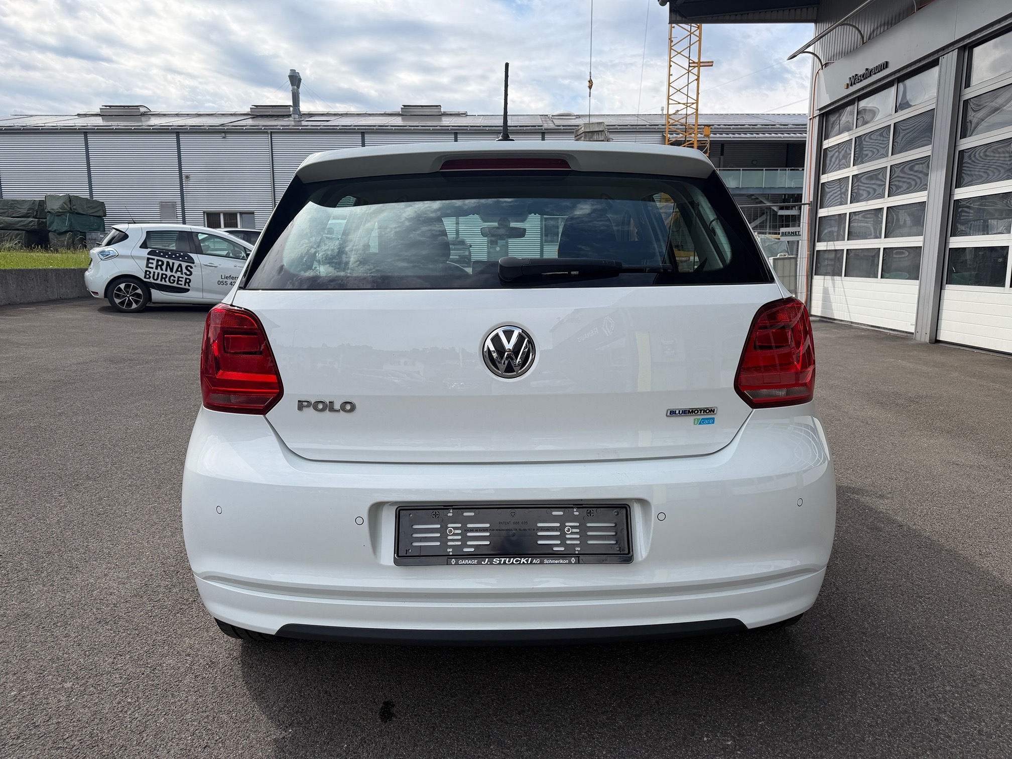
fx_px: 702
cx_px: 506
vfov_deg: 56.8
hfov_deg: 71.6
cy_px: 380
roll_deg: +0.1
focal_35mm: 24
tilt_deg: -10.4
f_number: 1.78
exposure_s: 1/3279
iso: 80
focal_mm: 6.76
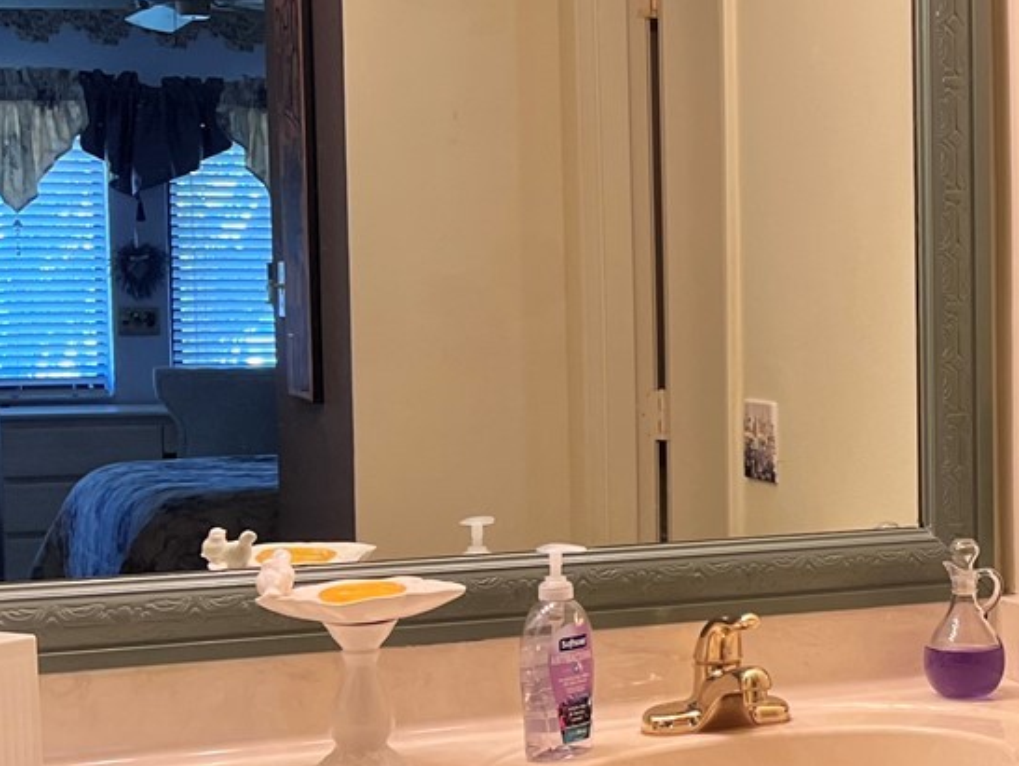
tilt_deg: -5.4
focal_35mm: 76
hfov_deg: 24.4
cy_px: 458
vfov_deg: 19.4
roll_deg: -0.5
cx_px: 1032
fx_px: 2239
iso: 125
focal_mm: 5.7
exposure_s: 1/120
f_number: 1.5
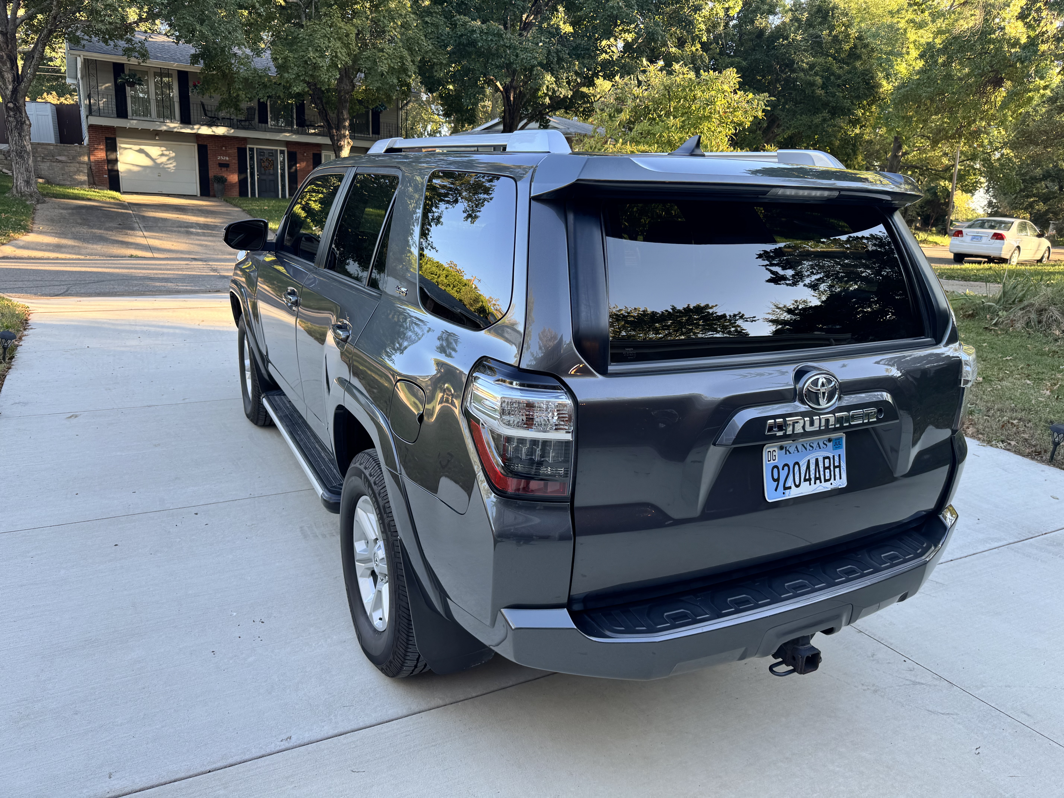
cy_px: 399
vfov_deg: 56.8
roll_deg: -1.7
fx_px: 738
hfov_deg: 71.6
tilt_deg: -11.3
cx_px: 532
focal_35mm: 24
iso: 64
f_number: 1.78
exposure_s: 1/187
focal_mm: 6.76
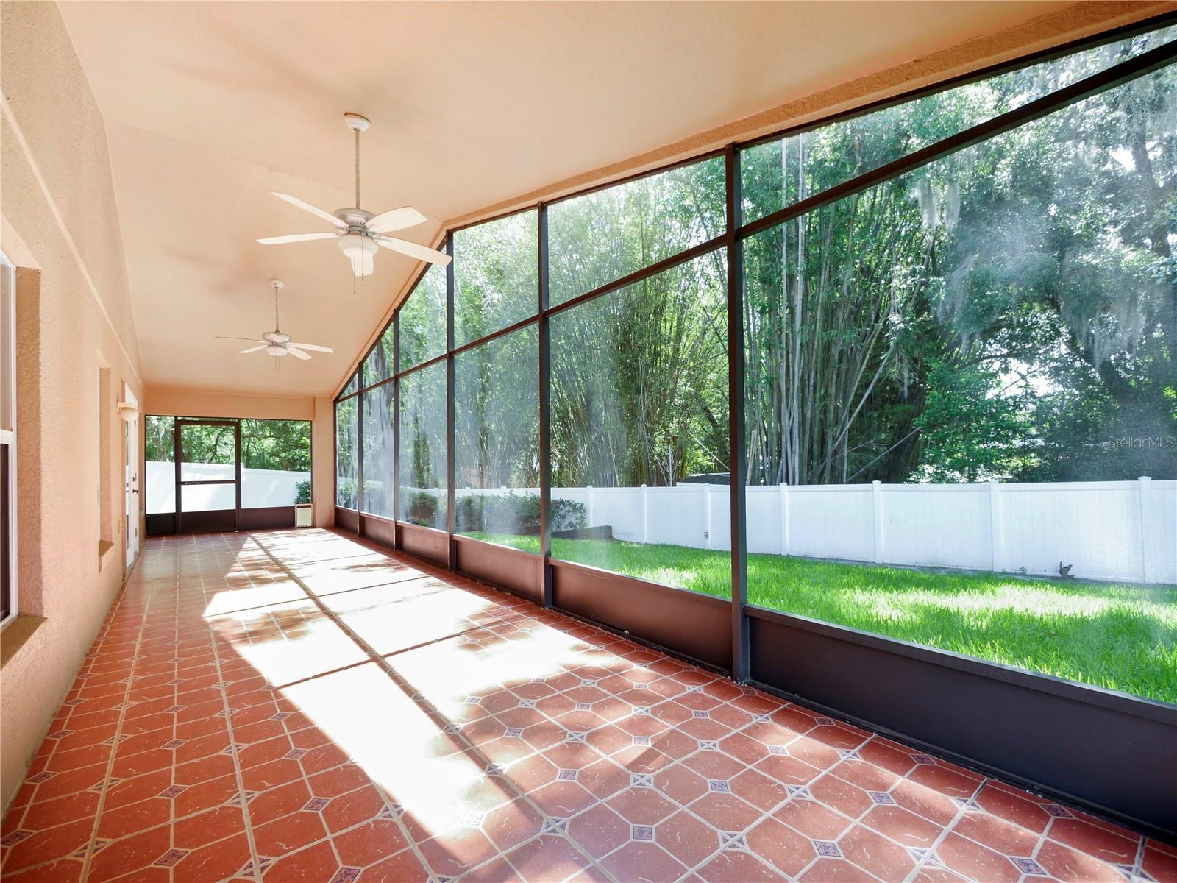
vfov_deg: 85.7
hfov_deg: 102.1
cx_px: 588
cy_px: 442
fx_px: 476
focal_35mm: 14
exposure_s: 1/60
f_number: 4
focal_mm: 7
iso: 320
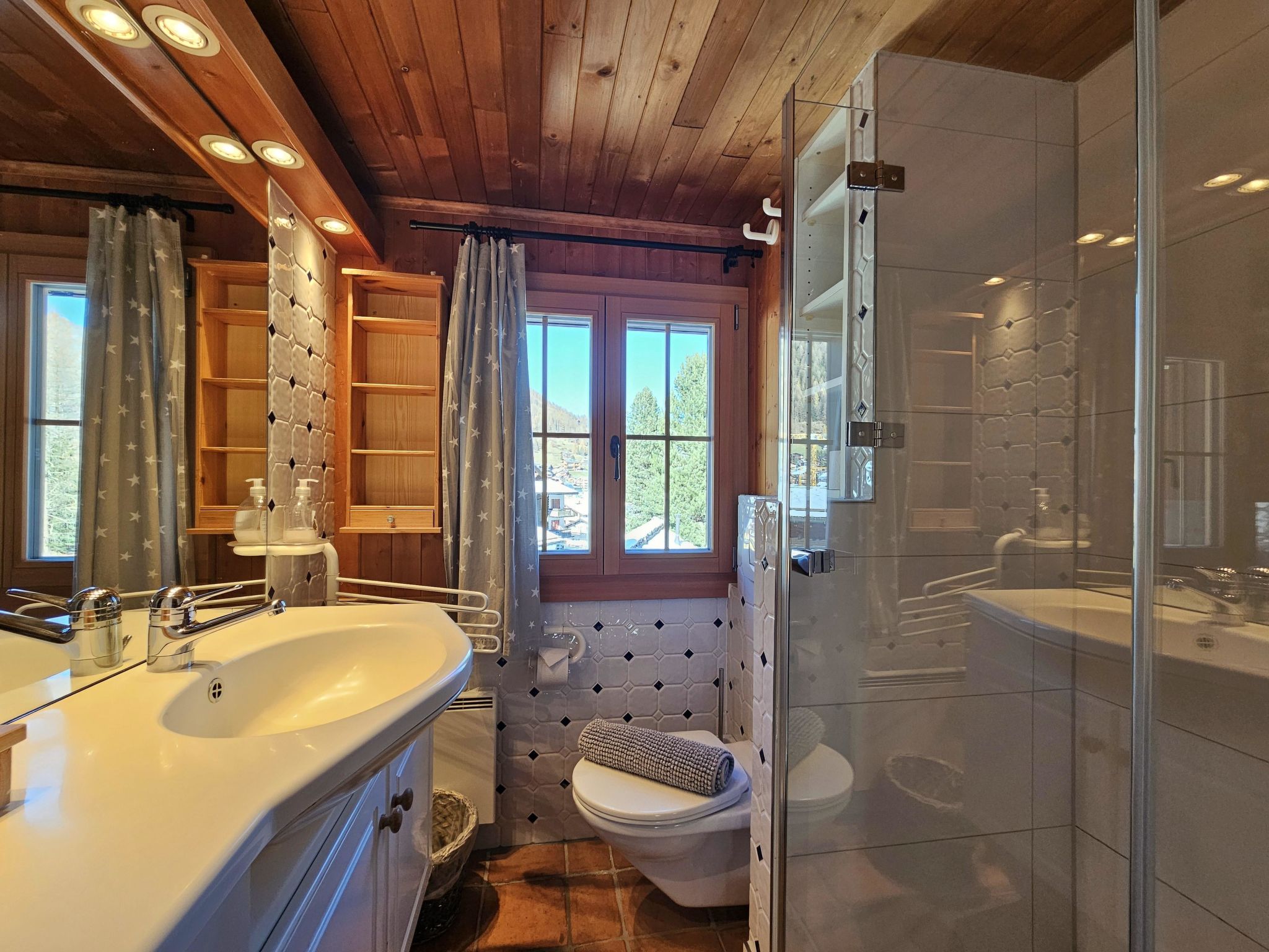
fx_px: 477
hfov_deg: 106.2
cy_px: 476
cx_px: 634
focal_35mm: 13
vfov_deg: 89.9
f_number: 2.2
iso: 80
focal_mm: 2.2
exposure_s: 1/71
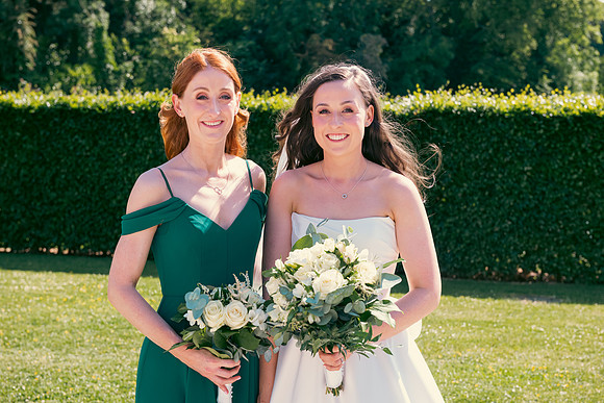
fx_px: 973
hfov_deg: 34.5
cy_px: 202
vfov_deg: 23.4
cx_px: 302
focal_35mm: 58
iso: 200
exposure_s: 1/320
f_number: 6.3
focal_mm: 58
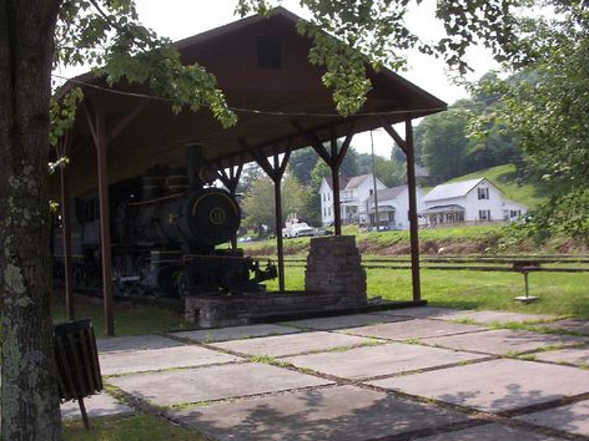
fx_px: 749
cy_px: 245
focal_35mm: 44
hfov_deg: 42.9
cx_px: 299
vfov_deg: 32.8
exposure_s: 1/492
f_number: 4.5
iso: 100
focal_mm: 6
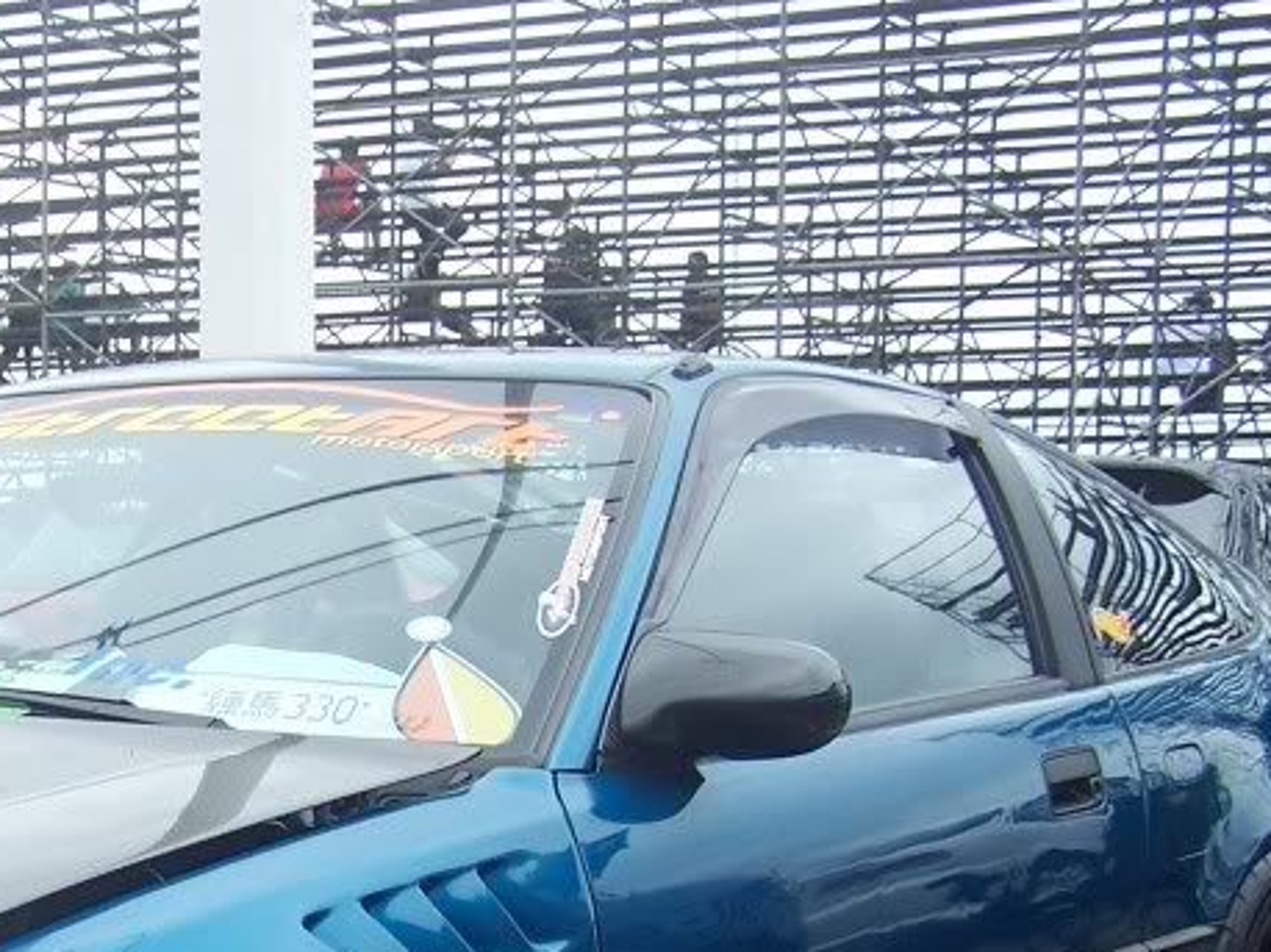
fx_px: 3119
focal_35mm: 85
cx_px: -36
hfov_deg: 22.1
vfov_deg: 16.9
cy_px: 969
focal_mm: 6.3
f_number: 2.8
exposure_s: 1/250
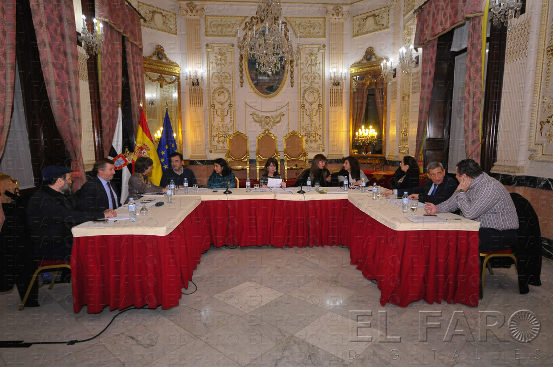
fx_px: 322
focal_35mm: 21
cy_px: 184
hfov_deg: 81.3
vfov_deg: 59.4
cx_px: 276
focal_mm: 14
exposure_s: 1/60
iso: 800
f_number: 5
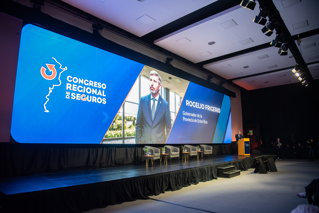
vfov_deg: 53.2
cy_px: 106
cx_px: 160
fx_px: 213
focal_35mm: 24
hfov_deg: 73.7
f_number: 4
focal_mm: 24
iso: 2000
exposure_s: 1/250
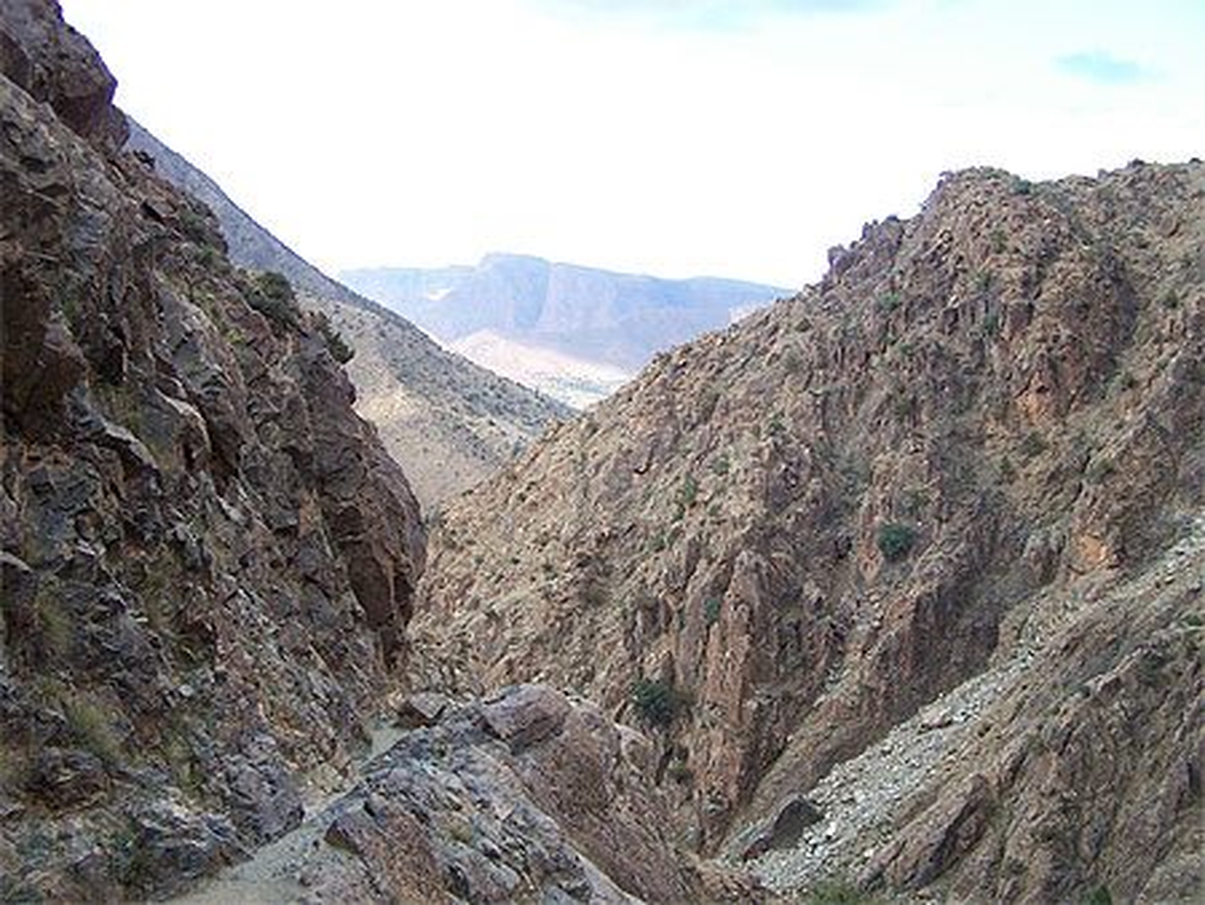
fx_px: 1324
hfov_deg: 49.0
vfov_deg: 37.8
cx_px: 602
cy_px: 452
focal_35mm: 38
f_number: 2.8
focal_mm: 6.3
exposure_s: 1/125
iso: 80
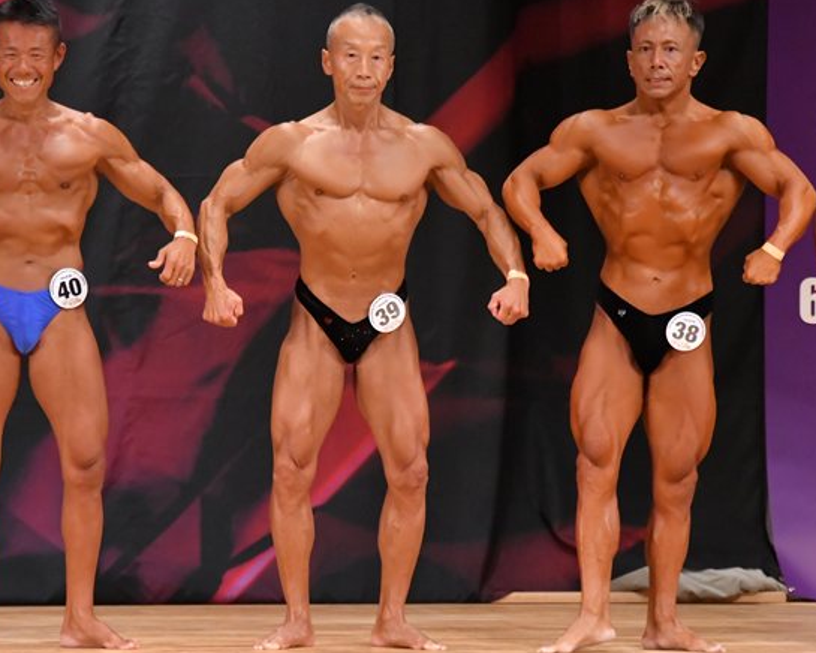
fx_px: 9660
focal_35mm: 400
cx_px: 353
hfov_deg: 4.8
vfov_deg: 3.9
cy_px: 306
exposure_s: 1/400
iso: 6400
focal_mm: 200
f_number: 5.6
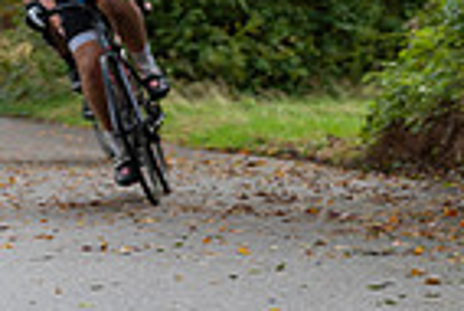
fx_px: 3264
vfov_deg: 5.4
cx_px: -340
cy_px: -119
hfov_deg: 7.9
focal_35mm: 253
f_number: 3.2
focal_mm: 62
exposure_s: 1/400
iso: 200
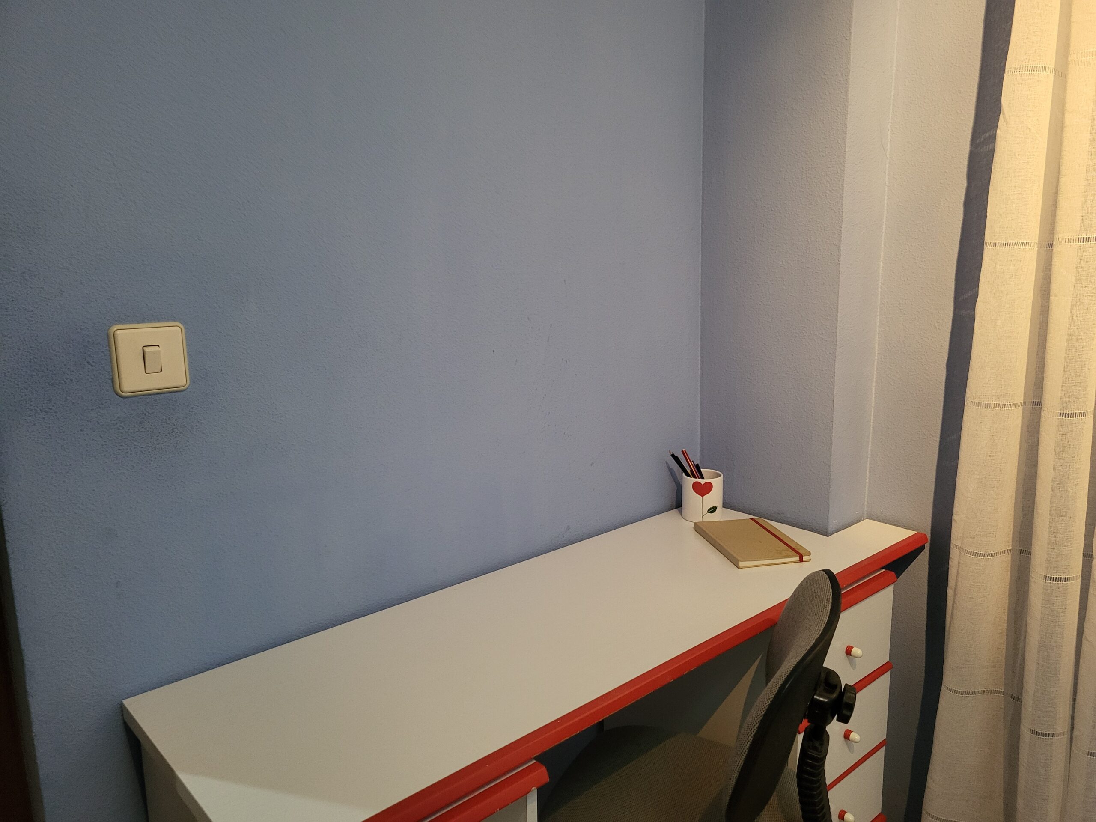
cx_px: 548
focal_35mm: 26
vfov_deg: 53.1
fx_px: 823
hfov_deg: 67.3
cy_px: 411
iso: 640
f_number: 1.8
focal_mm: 5.4
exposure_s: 1/50
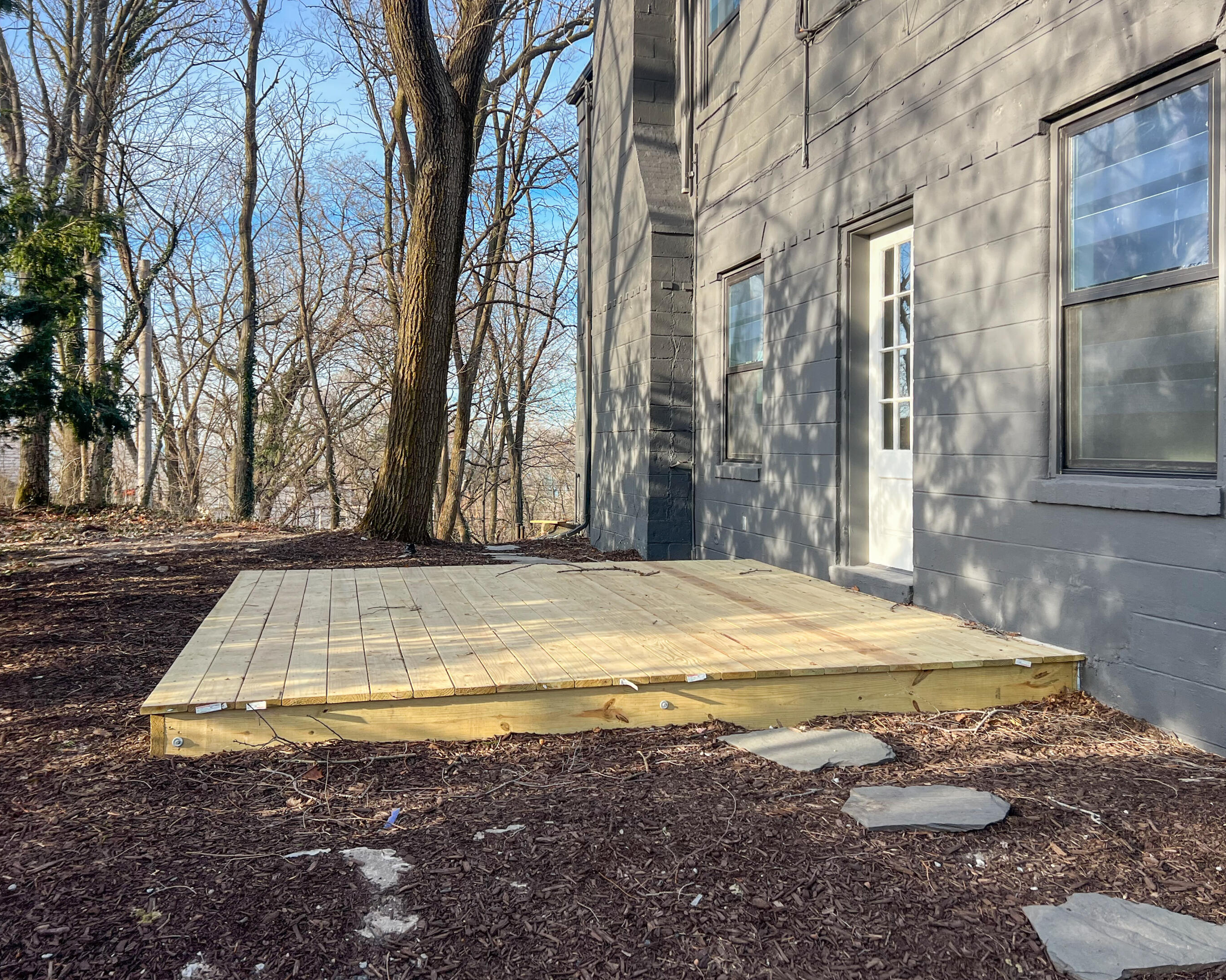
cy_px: 474
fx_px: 1016
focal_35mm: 28
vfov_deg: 51.5
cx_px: 646
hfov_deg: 62.2
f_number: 1.5
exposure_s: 1/750
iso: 50
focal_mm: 5.7
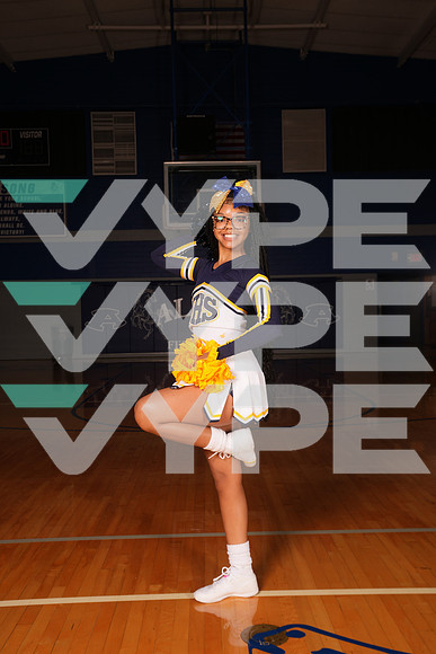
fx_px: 672
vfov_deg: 51.9
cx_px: 218
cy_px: 327
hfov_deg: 36.0
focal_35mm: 37
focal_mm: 37
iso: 100
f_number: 6.3
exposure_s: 1/100
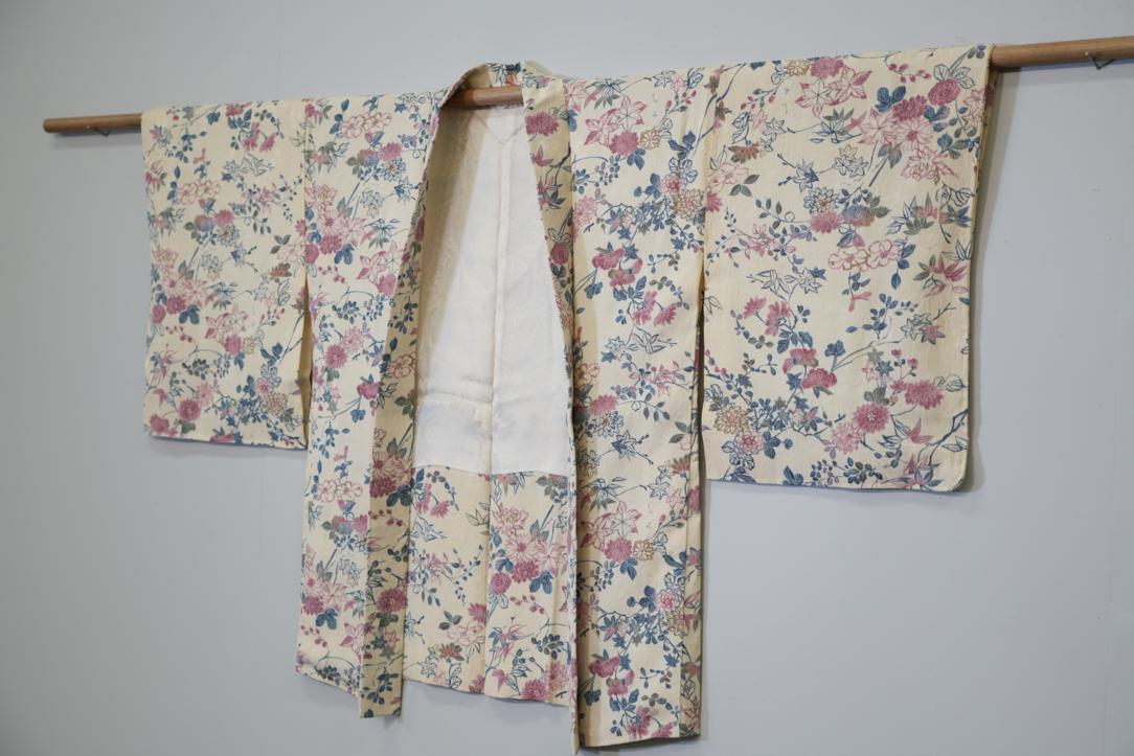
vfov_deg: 25.1
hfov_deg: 36.9
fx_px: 1701
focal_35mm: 54
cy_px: 378
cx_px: 567
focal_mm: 54
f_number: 4
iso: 400
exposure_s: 1/60
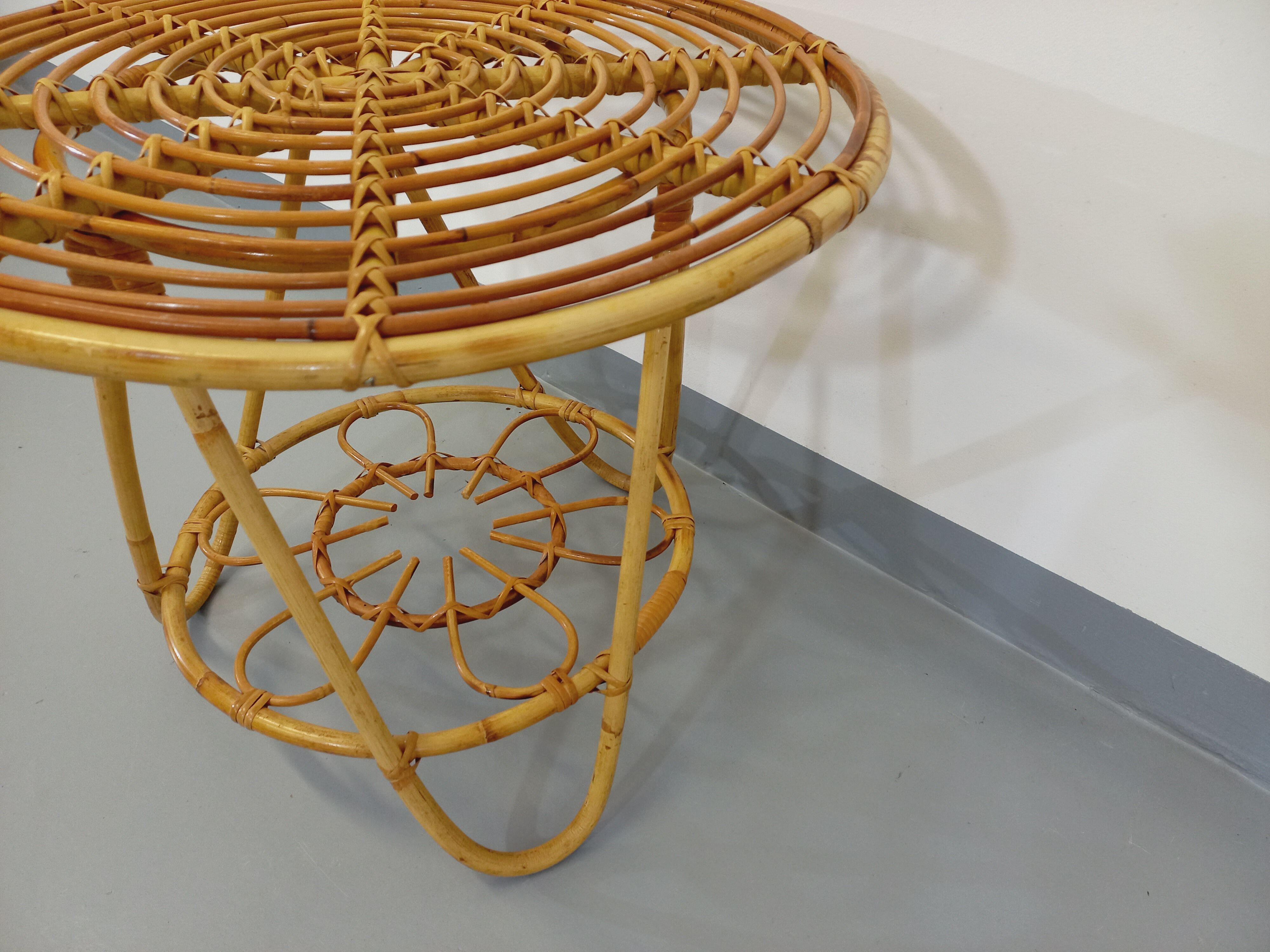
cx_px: 635
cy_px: 476
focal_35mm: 25
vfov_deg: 54.9
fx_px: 917
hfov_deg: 69.4
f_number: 1.8
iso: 160
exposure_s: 1/49
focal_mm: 4.65
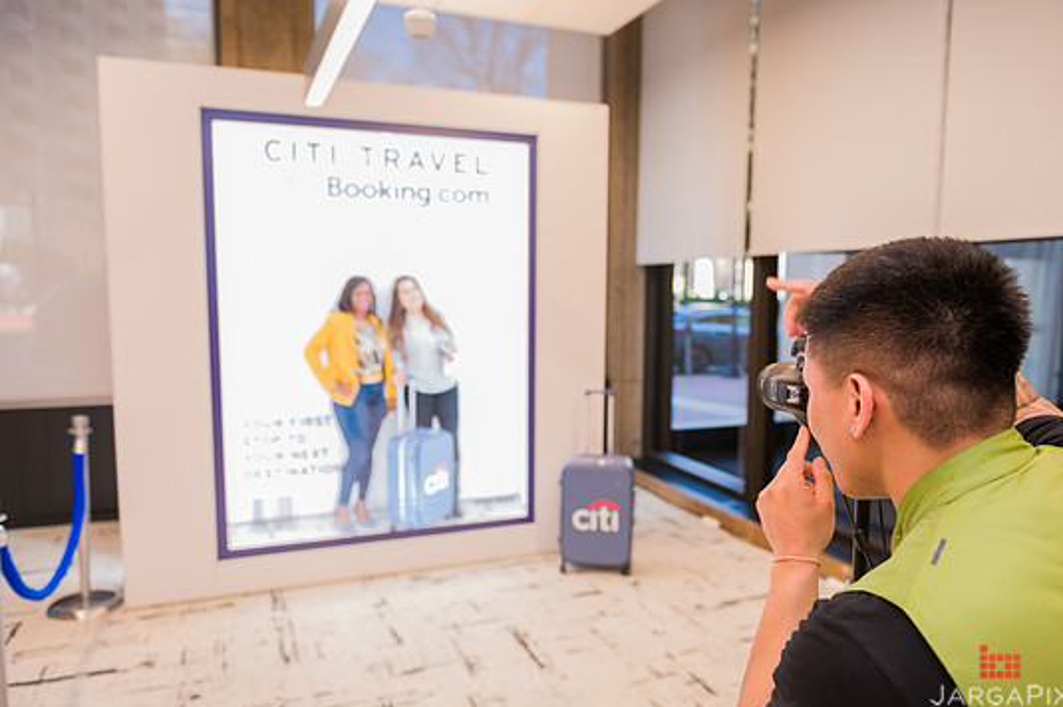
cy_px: 365
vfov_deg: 49.5
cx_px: 544
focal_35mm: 26
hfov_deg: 69.4
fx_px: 767
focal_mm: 24
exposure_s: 1/200
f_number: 4
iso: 1600
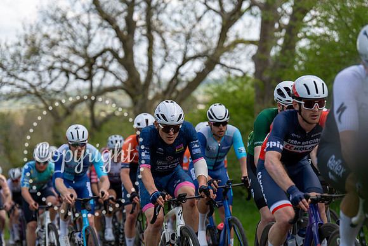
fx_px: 1319
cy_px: 123
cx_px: 184
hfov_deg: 15.9
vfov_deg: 10.6
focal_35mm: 129
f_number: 3.5
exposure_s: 1/1000
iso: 160
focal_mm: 129
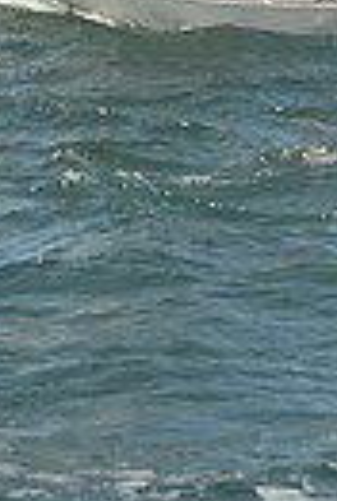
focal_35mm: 309
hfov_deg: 4.5
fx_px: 4316
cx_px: 101
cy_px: -440
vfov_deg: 6.5
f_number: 7.1
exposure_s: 1/800
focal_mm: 70
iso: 250
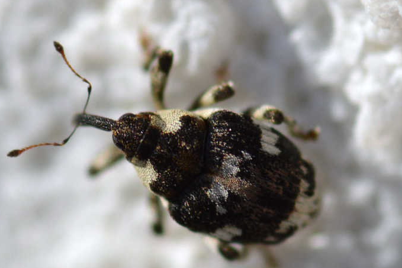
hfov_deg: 9.7
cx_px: 190
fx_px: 2368
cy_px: 149
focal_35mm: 212
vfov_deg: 6.5
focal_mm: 100
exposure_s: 1/400
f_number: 14
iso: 100
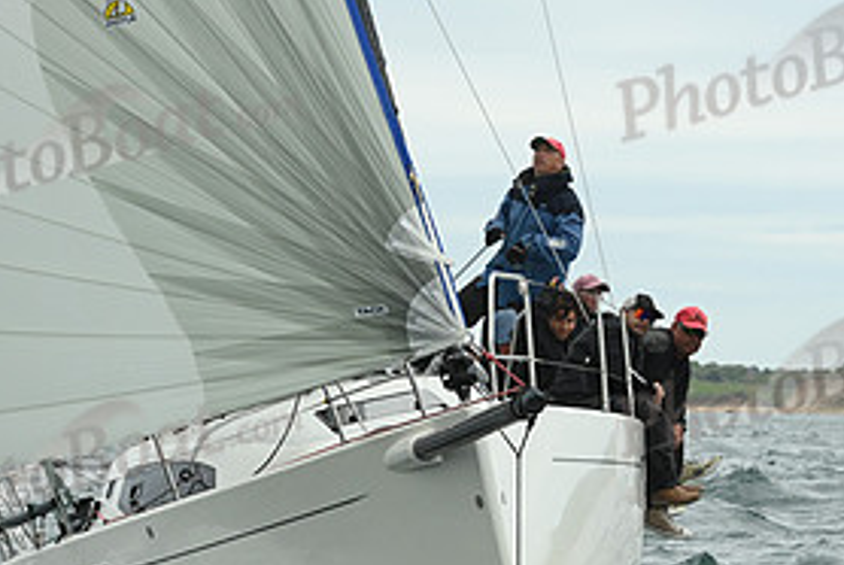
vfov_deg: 6.3
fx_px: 5140
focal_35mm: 219
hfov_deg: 9.4
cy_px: 263
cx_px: 461
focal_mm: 105
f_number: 7.1
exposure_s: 1/800
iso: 400
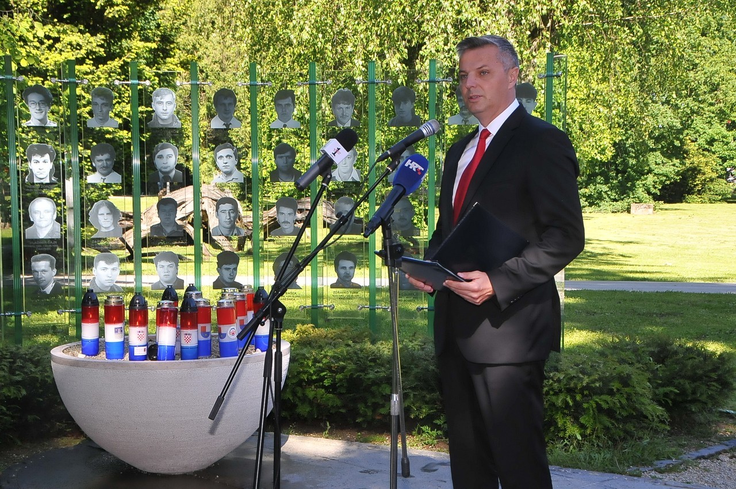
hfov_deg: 31.9
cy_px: 244
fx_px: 1286
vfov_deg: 21.5
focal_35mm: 63
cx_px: 368
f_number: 11
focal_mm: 42
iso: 800
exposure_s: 1/250
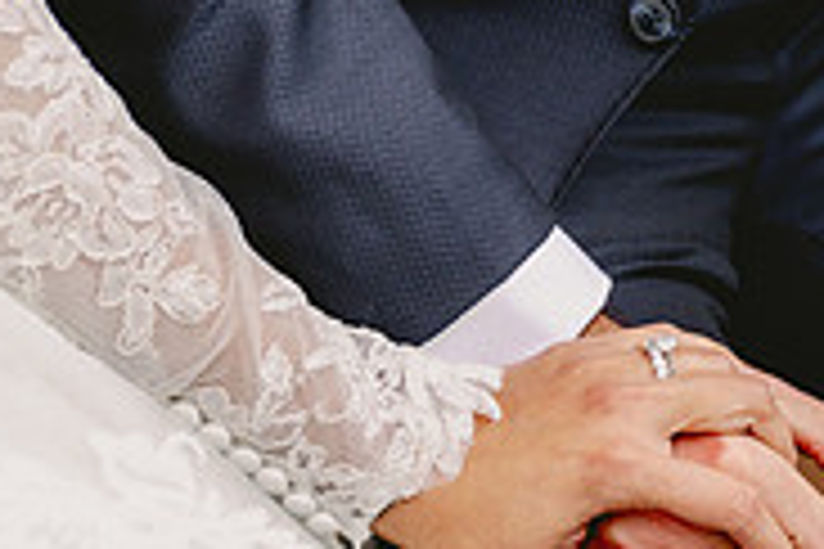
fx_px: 3273
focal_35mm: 143
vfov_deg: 9.6
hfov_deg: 14.3
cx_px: 270
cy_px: 488
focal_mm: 45
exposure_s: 1/640
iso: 400
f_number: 2.8
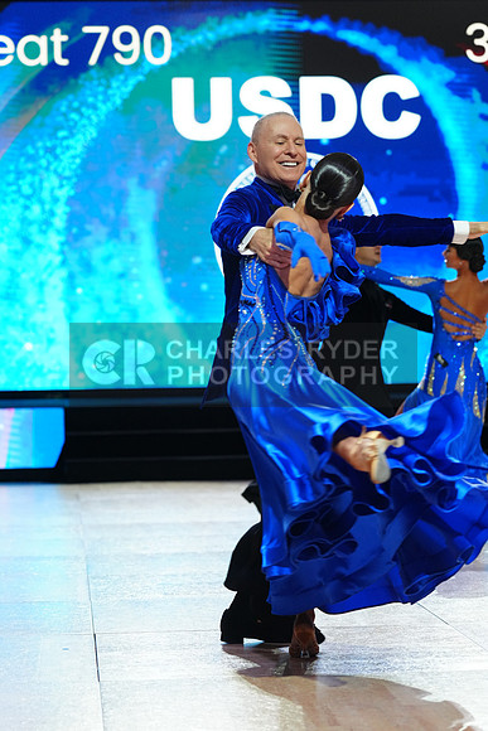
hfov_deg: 12.3
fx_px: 2255
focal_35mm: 111
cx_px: 244
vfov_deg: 18.4
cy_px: 366
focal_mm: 111
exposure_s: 1/400
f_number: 4
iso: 2500
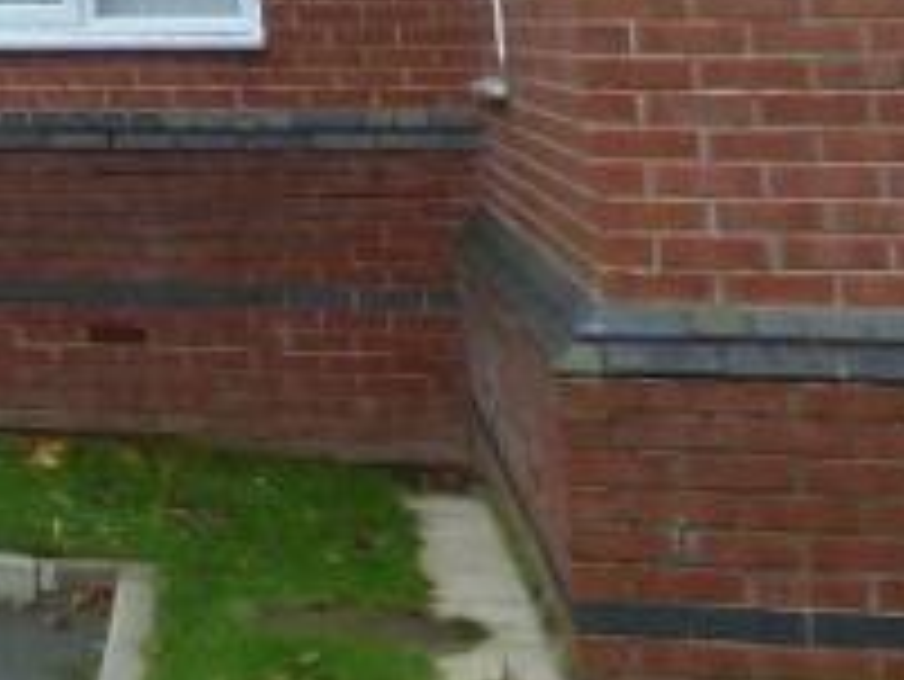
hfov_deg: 12.7
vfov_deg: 11.1
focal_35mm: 122
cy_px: -644
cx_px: -1228
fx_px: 3188
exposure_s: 1/100
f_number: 3.3
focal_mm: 4.3
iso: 100
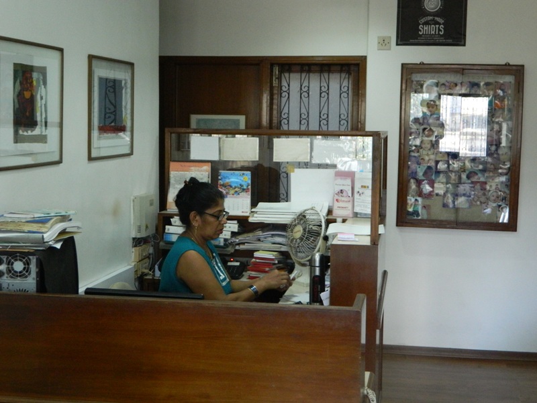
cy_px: 202
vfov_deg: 25.7
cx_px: 268
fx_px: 884
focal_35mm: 57
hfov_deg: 33.8
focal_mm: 10.2
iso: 400
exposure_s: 1/15
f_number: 3.8
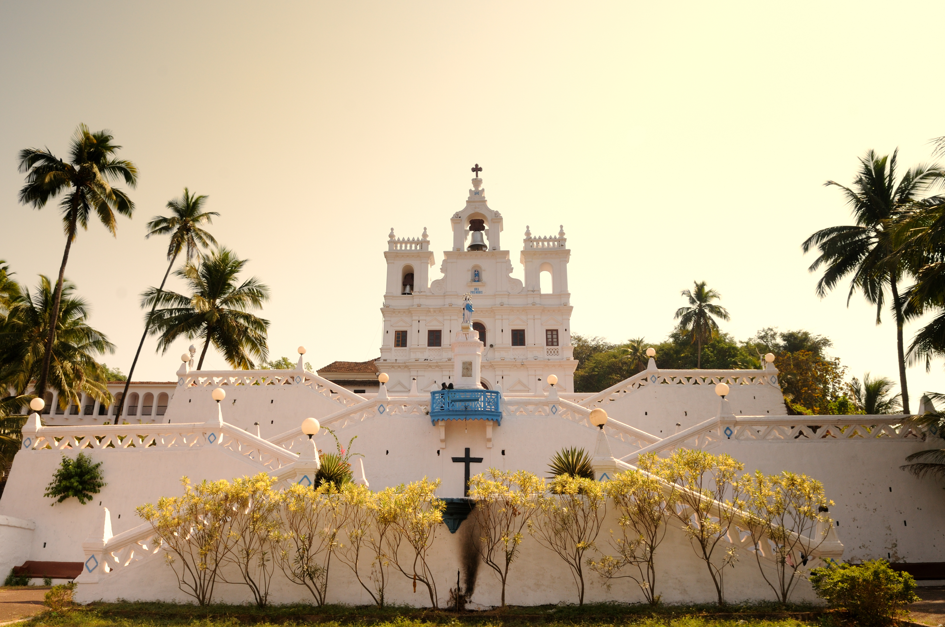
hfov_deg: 70.5
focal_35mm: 26
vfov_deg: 50.3
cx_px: 472
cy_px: 314
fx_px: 669
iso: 200
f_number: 8
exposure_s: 1/250
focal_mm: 17
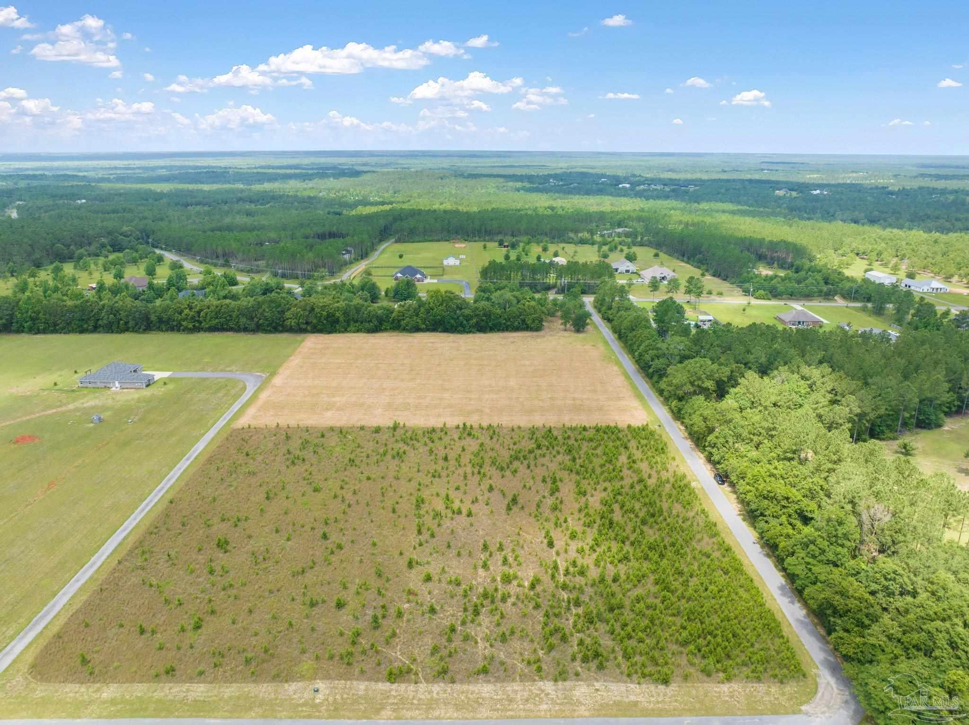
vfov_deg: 56.8
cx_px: 484
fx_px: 671
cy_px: 362
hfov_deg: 71.6
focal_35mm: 24
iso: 160
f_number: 2.8
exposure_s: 1/1000
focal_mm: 12.29
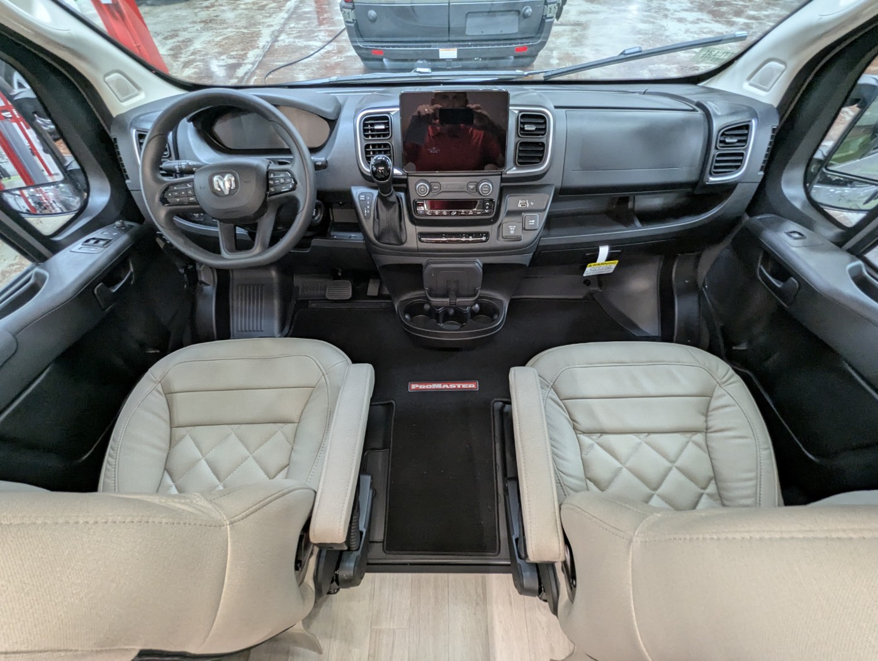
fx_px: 406
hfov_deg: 94.4
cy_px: 330
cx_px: 439
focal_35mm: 16
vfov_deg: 78.2
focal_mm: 2.35
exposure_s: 1/36
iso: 268
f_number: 2.2
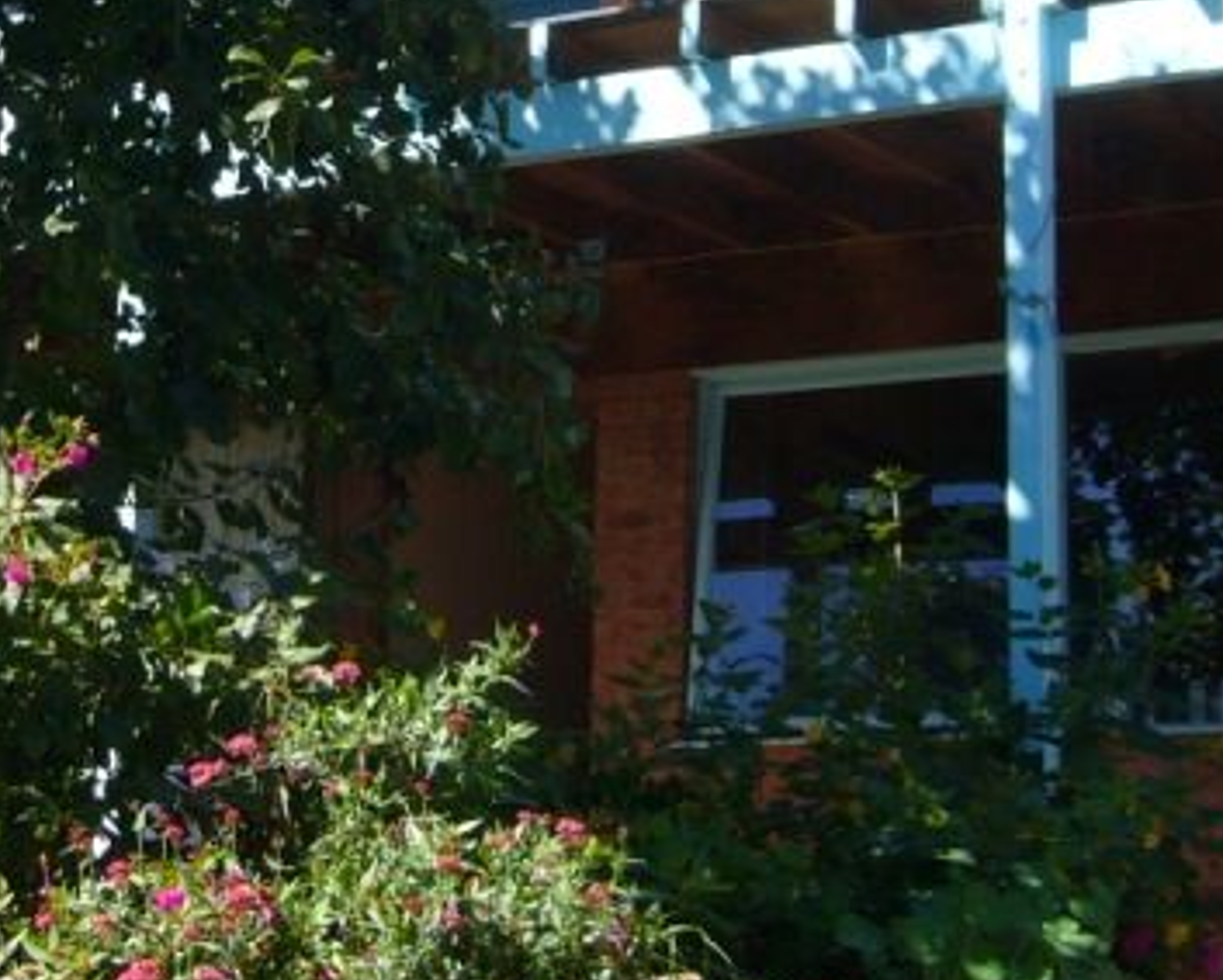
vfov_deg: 15.4
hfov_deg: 19.2
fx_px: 3586
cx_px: 322
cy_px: 139
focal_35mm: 99
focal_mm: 5.8
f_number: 5.6
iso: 80
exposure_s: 1/200
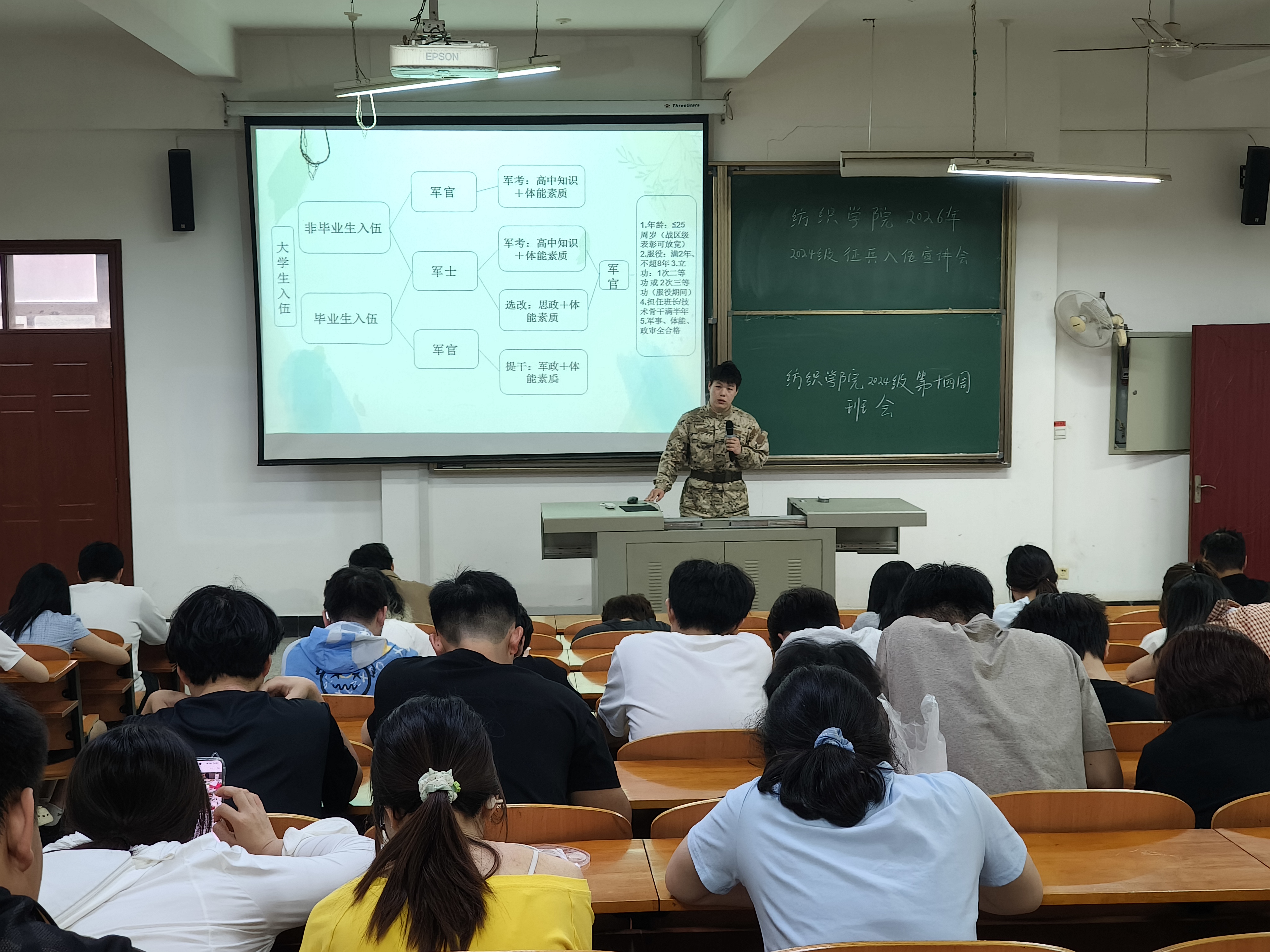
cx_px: 635
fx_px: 1724
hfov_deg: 40.4
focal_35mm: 47
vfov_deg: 30.9
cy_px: 476
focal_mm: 7.1
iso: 640
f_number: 2
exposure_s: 1/50
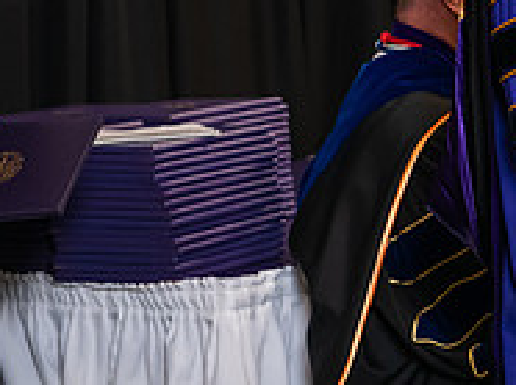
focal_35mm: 198
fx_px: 2948
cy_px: -107
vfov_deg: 7.4
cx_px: 799
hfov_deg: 9.7
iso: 1600
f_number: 5
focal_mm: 66
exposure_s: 1/125
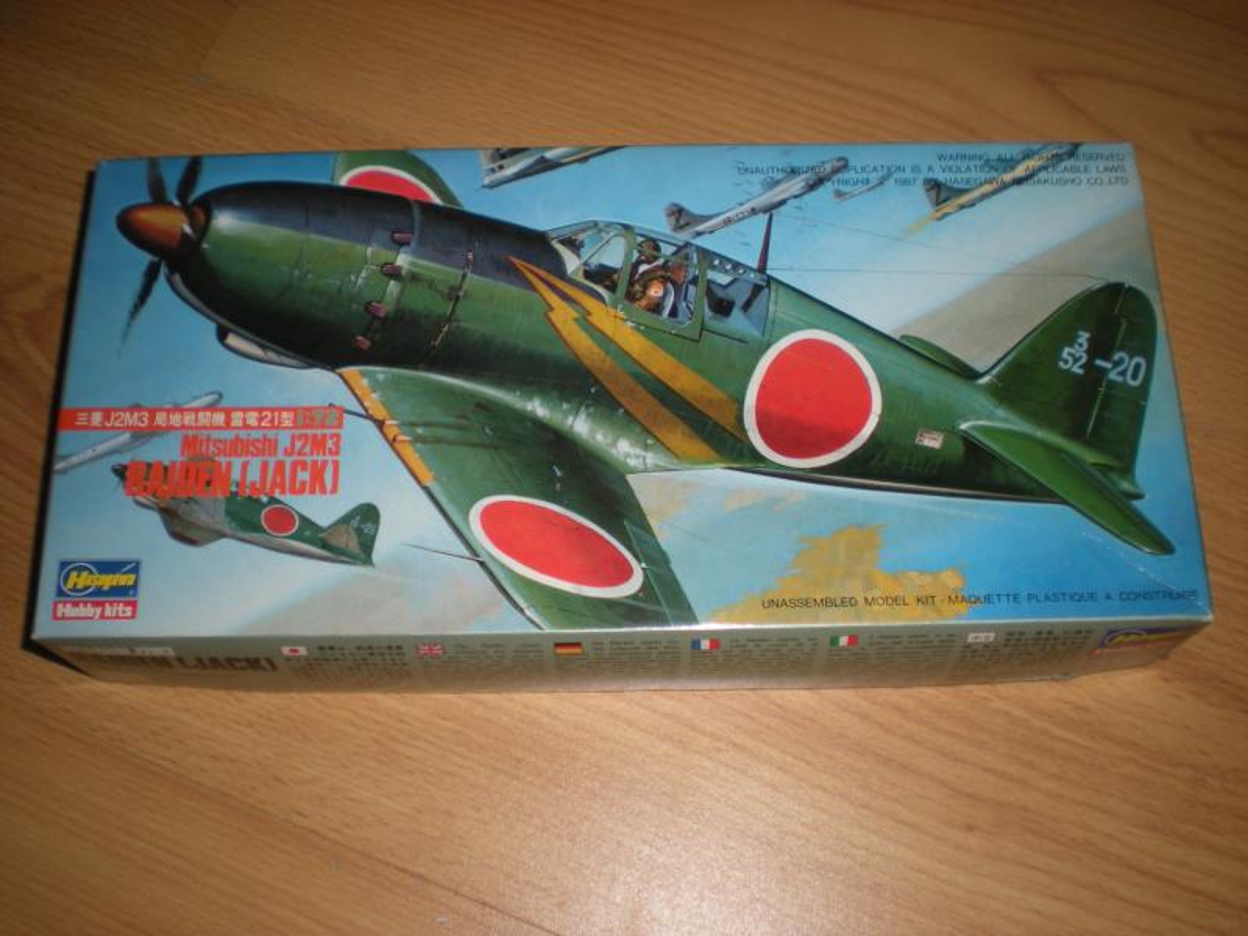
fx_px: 1370
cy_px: 468
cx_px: 624
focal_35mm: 38
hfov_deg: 49.0
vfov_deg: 37.7
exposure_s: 1/60
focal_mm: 6.3
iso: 64
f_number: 3.1
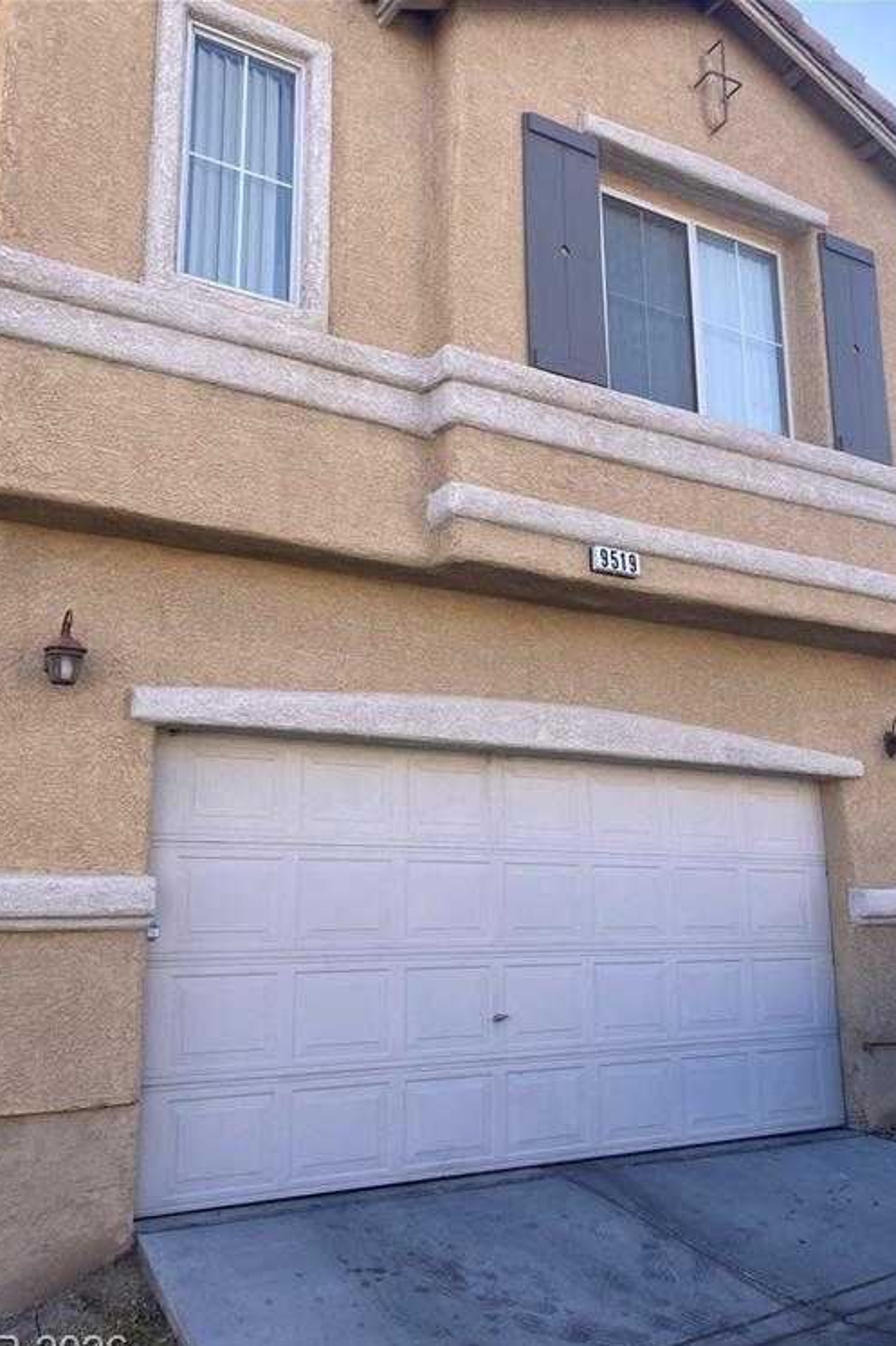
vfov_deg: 61.9
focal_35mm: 30
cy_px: 691
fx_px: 1120
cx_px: 451
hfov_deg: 43.6
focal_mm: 3.99
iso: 20
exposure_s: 1/600
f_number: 1.8
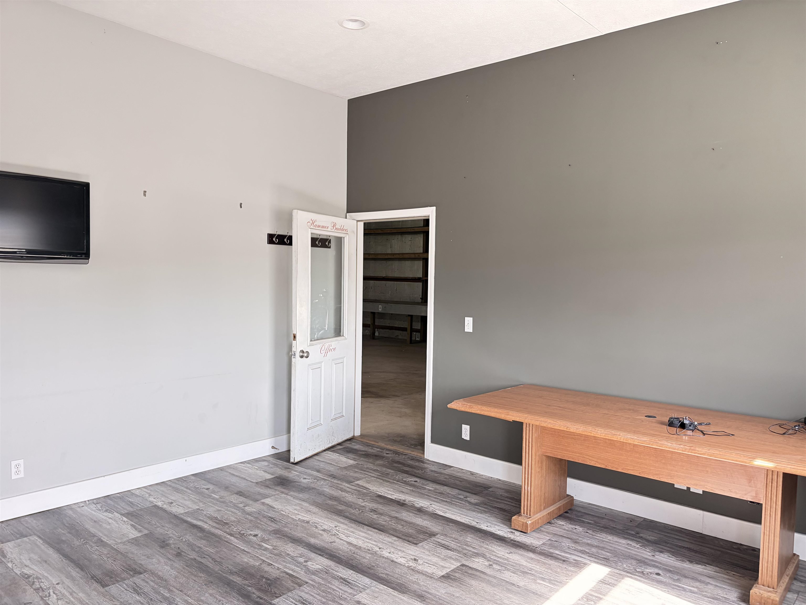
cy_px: 302
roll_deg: -0.2
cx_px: 403
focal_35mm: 26
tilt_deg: -1.3
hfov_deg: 67.3
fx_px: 605
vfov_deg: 53.1
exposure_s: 1/60
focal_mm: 5.96
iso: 160
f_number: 1.6
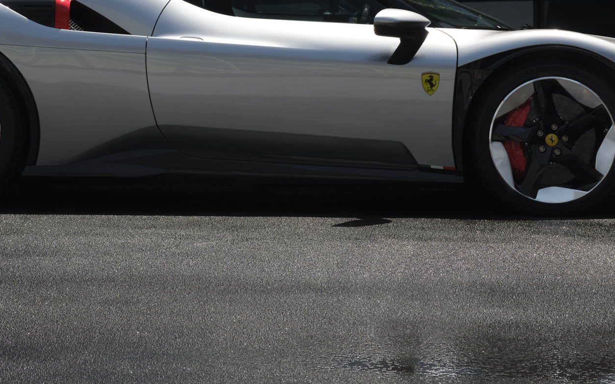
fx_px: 1710
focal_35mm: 102
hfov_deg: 20.4
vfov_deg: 12.6
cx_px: 255
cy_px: -23
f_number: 11
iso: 500
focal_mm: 52.7
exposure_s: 1/400
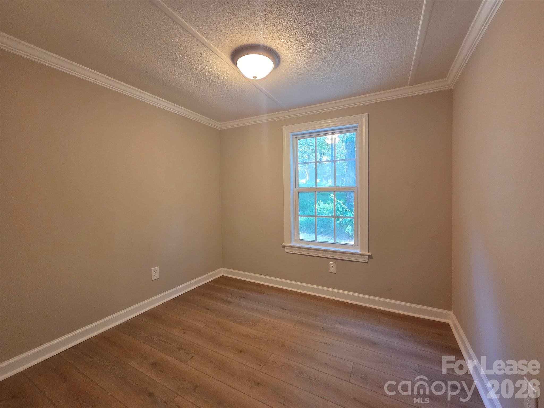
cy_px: 204
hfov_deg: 106.2
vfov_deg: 89.9
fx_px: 204
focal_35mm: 13
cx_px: 272
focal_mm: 2.2
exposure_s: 1/60
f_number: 2.2
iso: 320
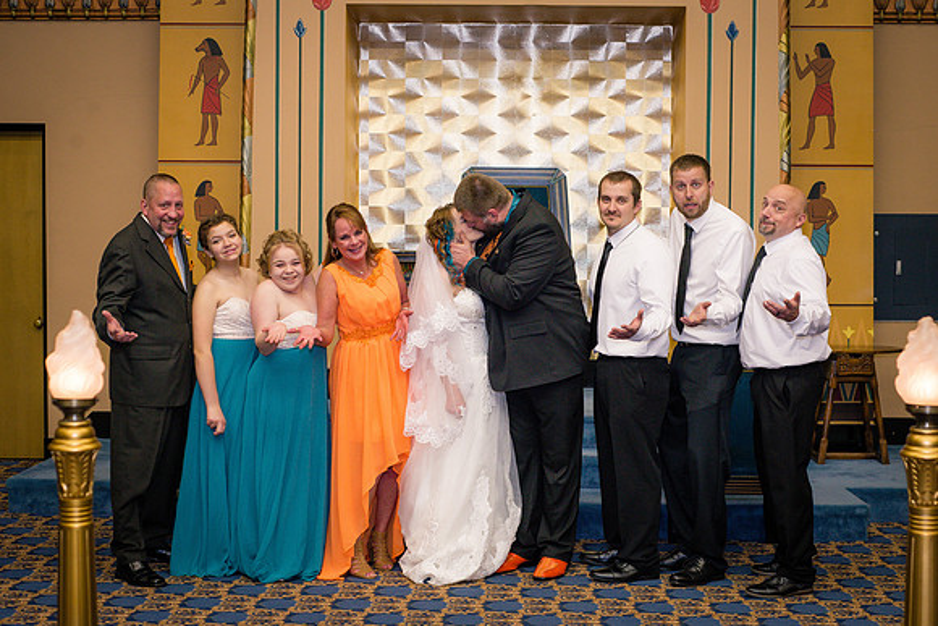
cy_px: 318
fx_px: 1416
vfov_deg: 24.9
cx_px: 495
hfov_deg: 36.6
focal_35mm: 54
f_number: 5
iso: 800
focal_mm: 50
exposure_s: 1/125
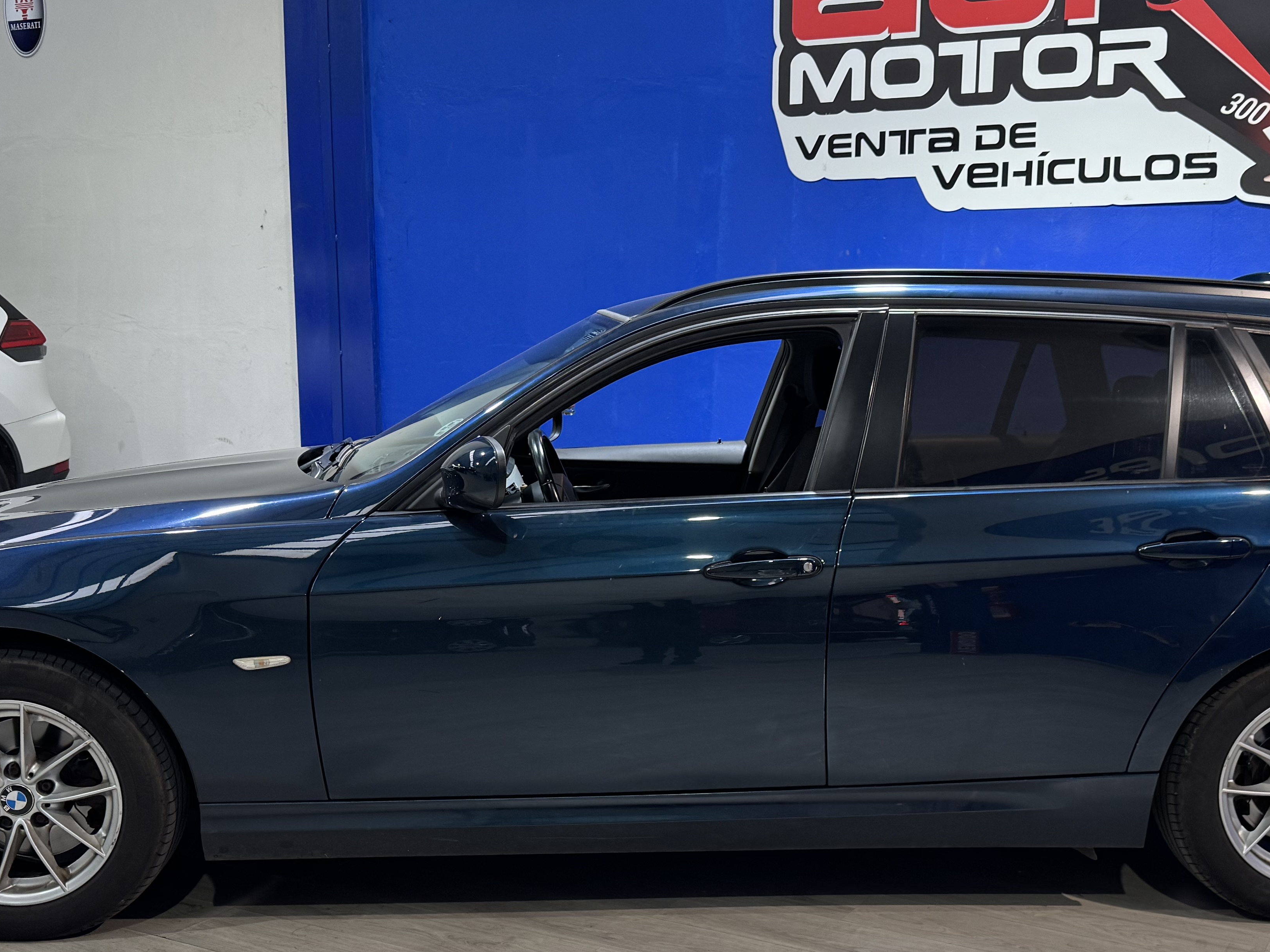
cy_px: 596
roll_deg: -0.4
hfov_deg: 44.7
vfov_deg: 34.2
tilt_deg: -9.9
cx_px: 714
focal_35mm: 42
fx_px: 1541
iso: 125
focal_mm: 6.76
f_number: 1.78
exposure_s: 1/50
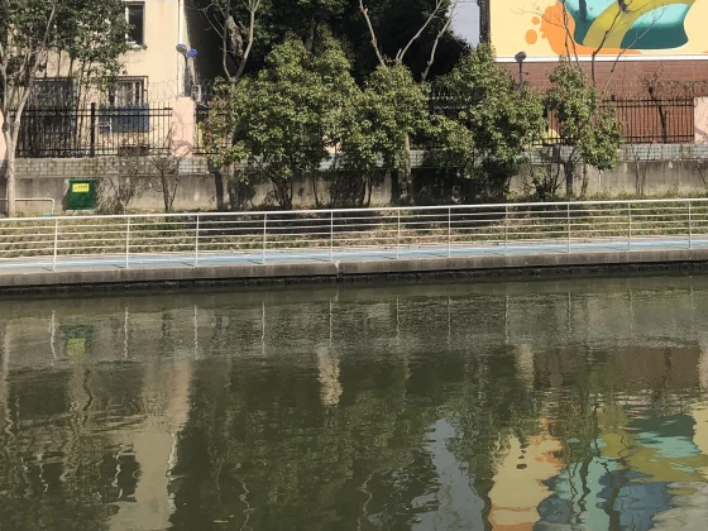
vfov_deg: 23.6
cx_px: 620
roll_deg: +1.5
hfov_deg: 30.9
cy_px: 34
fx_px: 1227
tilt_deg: +5.8
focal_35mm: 60
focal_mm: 4
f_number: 1.8
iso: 20
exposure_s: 1/2404
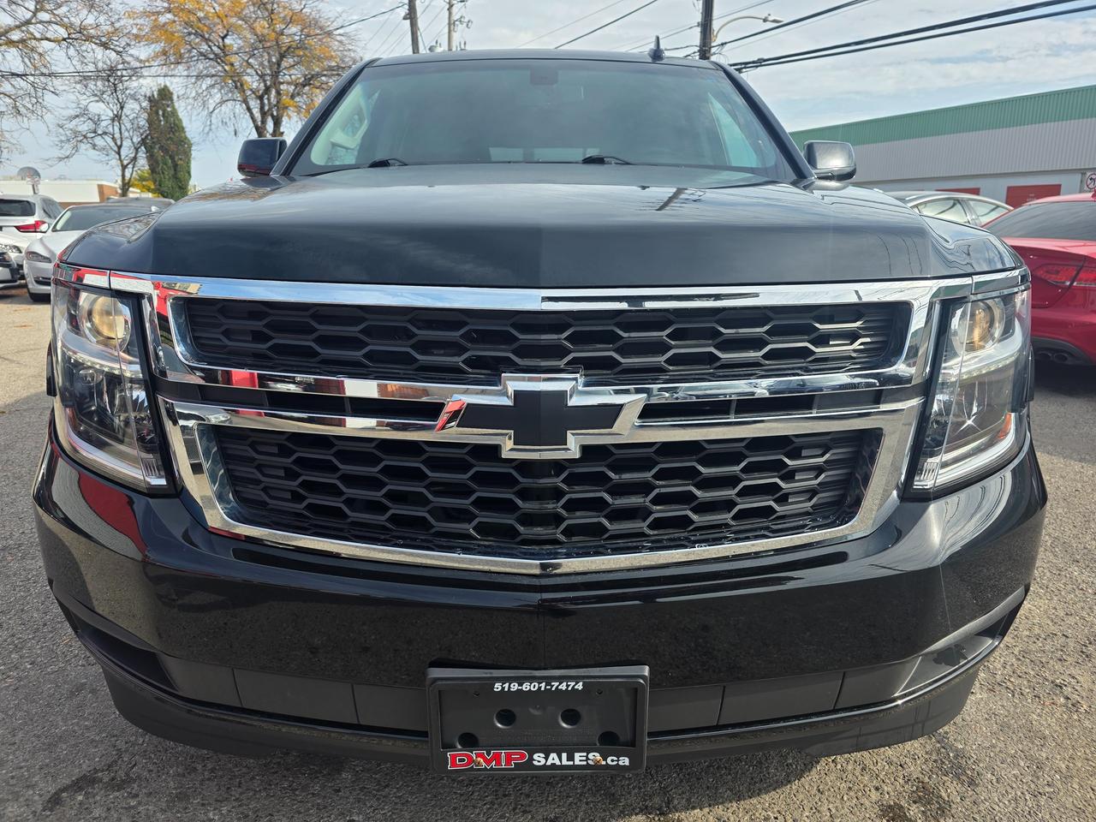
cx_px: 548
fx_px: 728
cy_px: 411
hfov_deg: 73.9
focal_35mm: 23
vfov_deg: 58.9
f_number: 1.7
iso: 80
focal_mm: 6.3
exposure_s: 1/2782
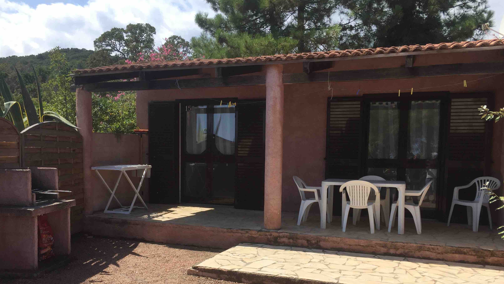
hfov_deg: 61.0
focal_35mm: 32
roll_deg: -1.1
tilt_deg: -3.6
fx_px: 428
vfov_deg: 36.3
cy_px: 187
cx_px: 250
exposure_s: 1/1647
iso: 32
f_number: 2.2
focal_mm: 4.15
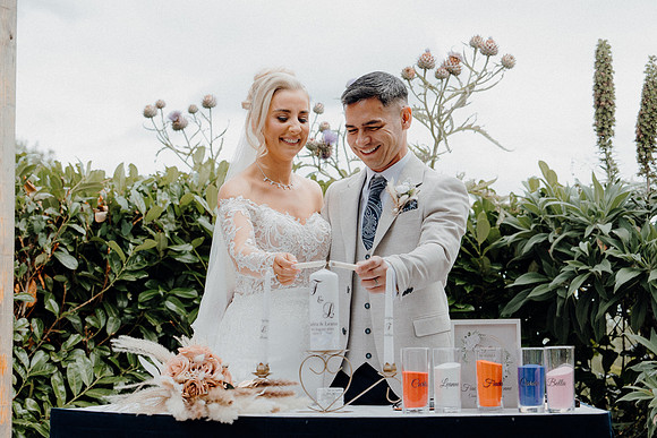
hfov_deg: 27.0
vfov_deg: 18.2
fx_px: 1369
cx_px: 328
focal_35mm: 75
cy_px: 219
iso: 125
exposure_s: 1/320
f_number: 3.5
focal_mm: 50
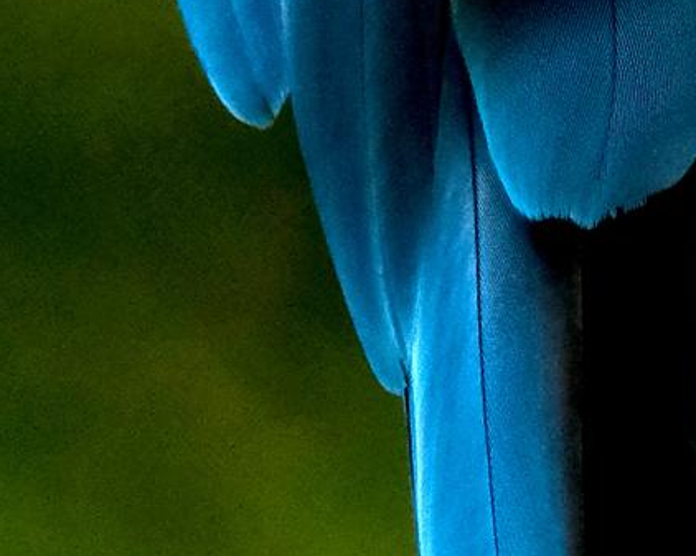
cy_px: -741
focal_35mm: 4540
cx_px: 2068
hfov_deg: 0.4
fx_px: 93454
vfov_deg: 0.3
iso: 2500
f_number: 7.1
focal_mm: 351.8
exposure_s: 1/1000
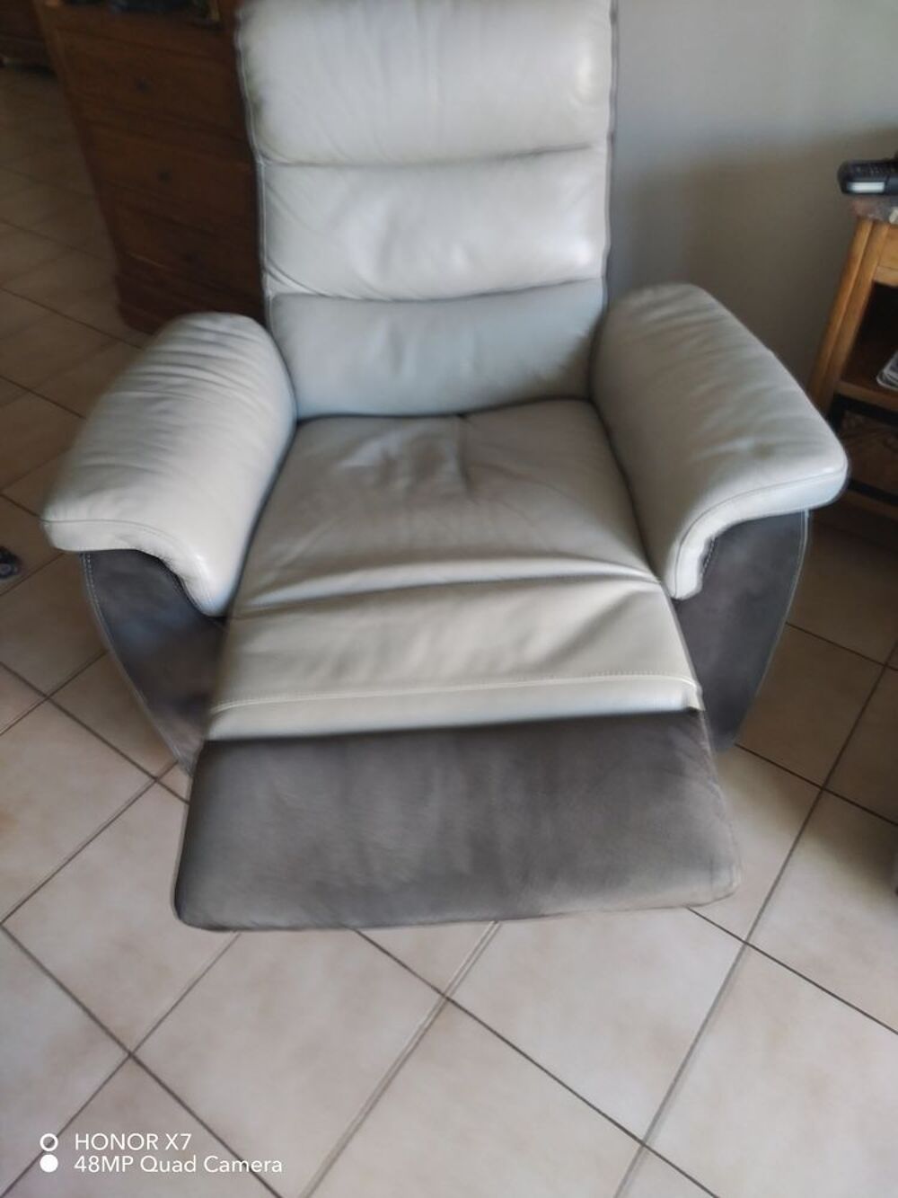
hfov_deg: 53.1
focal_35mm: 26
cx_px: 449
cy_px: 599
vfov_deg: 67.3
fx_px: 899
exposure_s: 1/33.3
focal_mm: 4.75
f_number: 1.8
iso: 415
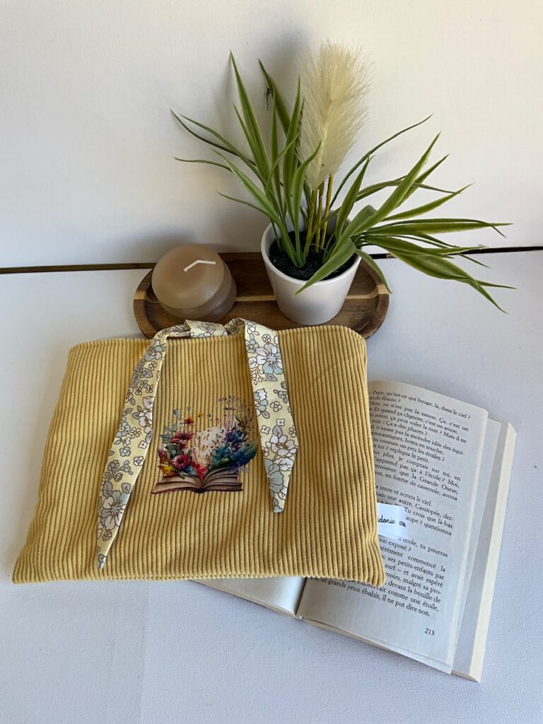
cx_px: 272
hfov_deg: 48.2
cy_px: 362
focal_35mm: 29
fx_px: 607
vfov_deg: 61.7
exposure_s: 1/100
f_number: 1.8
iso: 20
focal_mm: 3
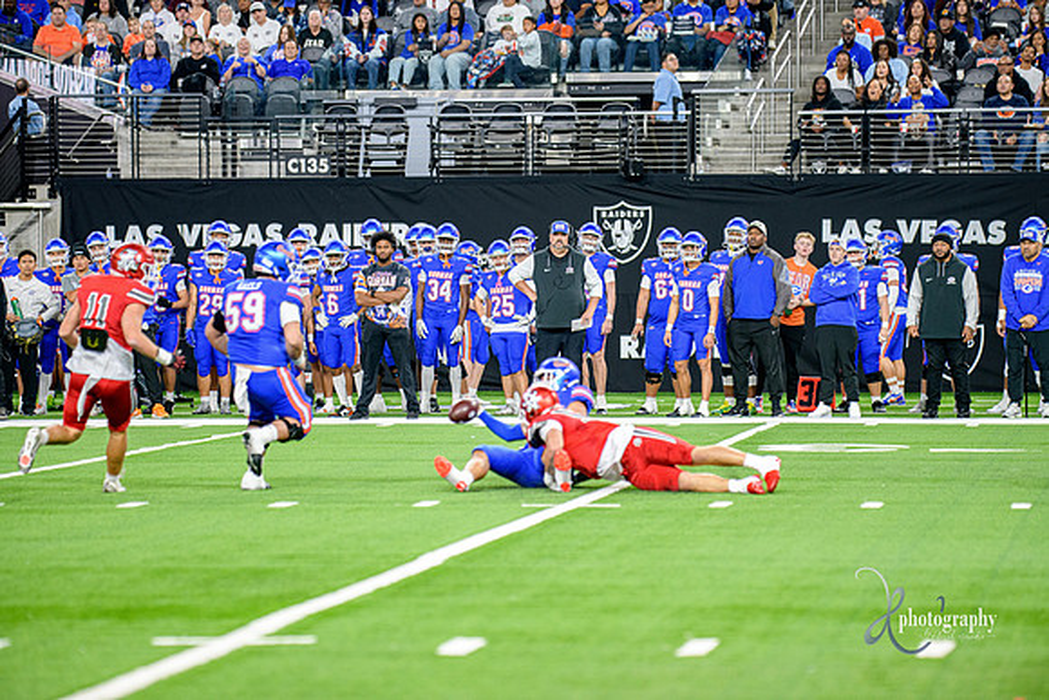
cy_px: 350
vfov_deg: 7.0
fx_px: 5683
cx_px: 524
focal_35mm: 195
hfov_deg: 10.5
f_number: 2.8
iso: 1250
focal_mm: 195
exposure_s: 1/400
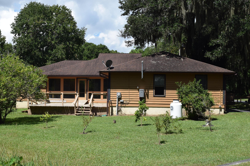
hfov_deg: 38.8
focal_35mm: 51
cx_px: 110
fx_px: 354
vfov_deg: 26.5
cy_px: 88
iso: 200
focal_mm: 30
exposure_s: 1/400
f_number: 10
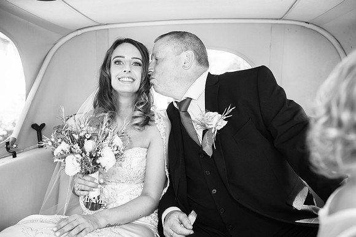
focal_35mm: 35
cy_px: 118
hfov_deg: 54.5
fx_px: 346
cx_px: 178
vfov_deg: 37.8
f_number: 3.5
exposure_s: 1/125
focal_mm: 35
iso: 250
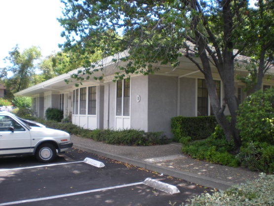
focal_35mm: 38
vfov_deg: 37.7
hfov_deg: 49.0
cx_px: 137
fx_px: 301
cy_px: 103
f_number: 3.1
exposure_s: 1/173
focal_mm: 6.3
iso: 64
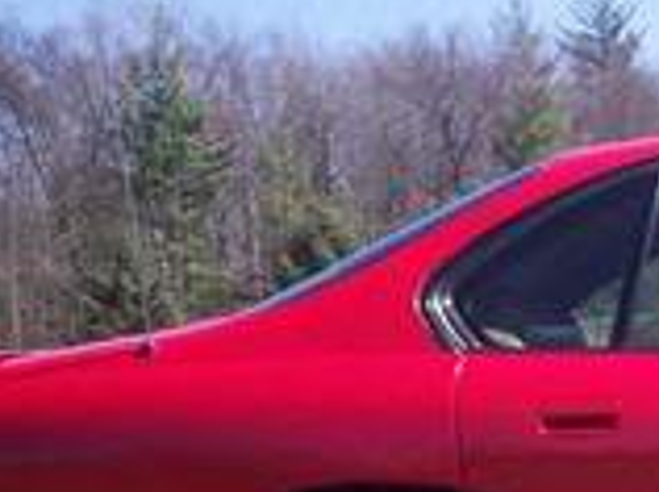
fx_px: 2775
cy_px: 634
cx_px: 1055
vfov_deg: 9.9
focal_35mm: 146
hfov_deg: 12.7
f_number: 4.5
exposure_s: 1/375
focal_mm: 6
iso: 100
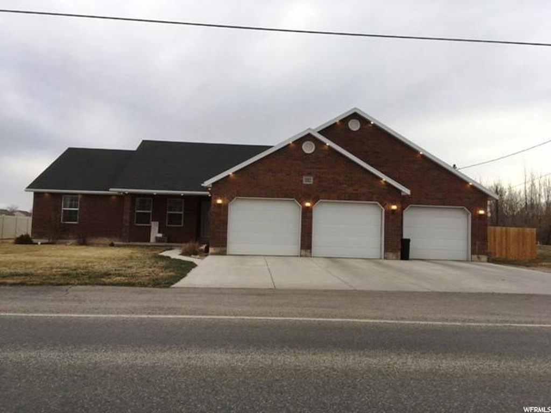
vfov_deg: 48.2
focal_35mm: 29
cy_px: 206
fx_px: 462
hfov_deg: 61.7
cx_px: 276
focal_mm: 4.15
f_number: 2.2
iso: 25
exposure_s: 1/146
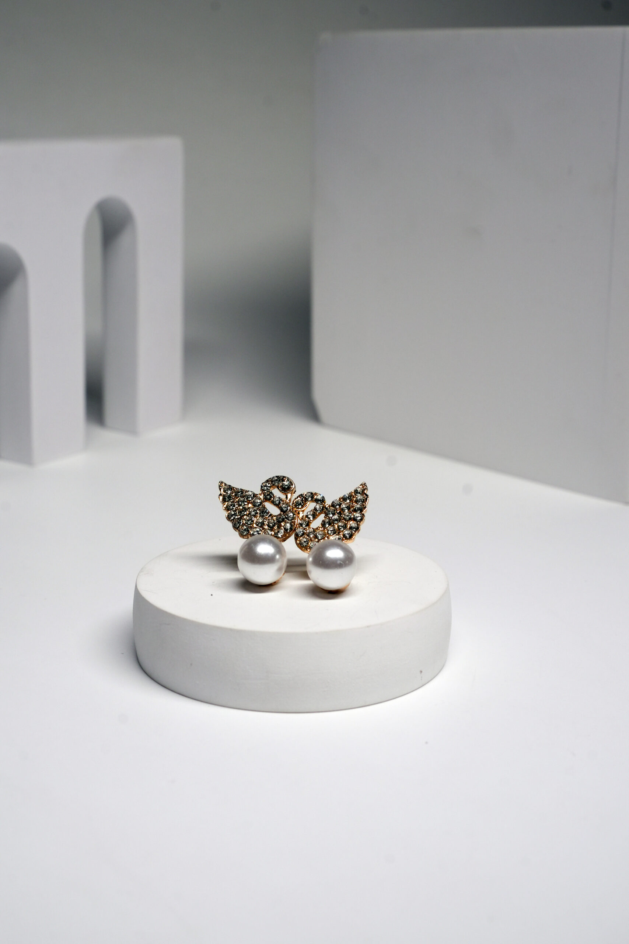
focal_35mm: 52
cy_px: 472
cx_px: 314
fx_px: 1363
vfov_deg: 38.2
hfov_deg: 26.0
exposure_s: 1/100
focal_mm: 35
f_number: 10
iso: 320
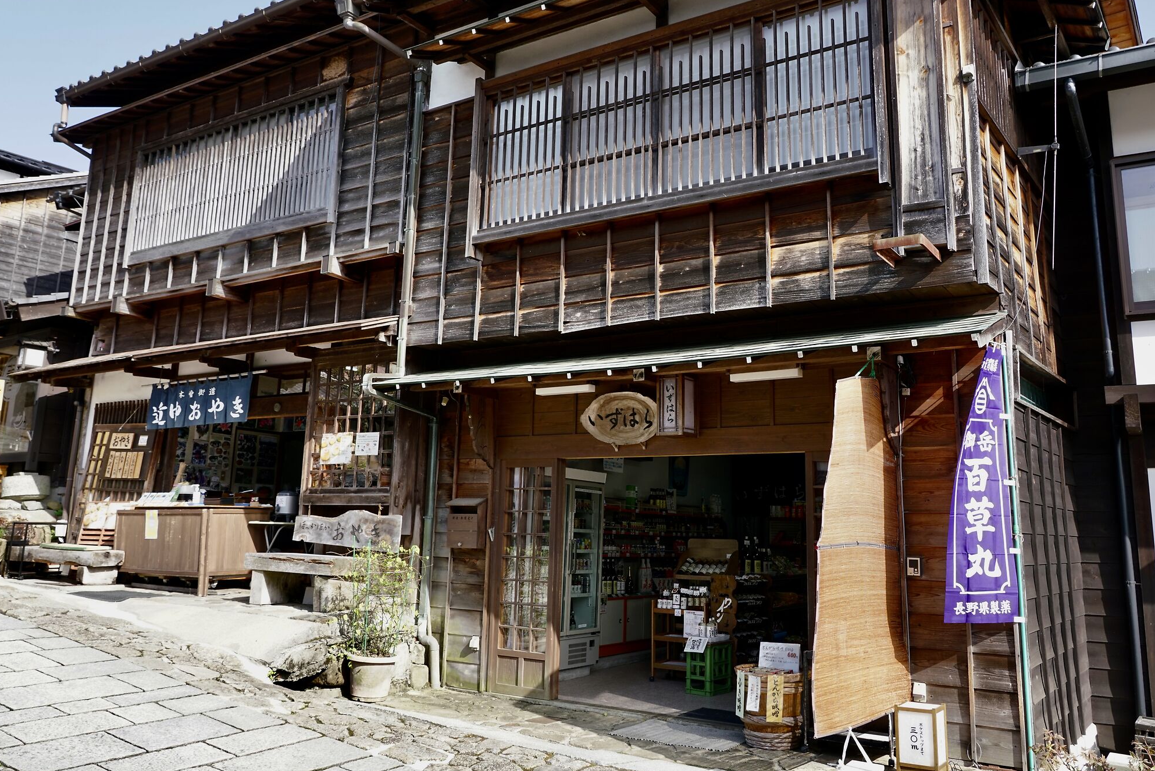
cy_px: 337
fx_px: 931
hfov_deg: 63.6
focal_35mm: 29
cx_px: 608
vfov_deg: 44.9
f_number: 8
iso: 320
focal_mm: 24
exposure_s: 1/160
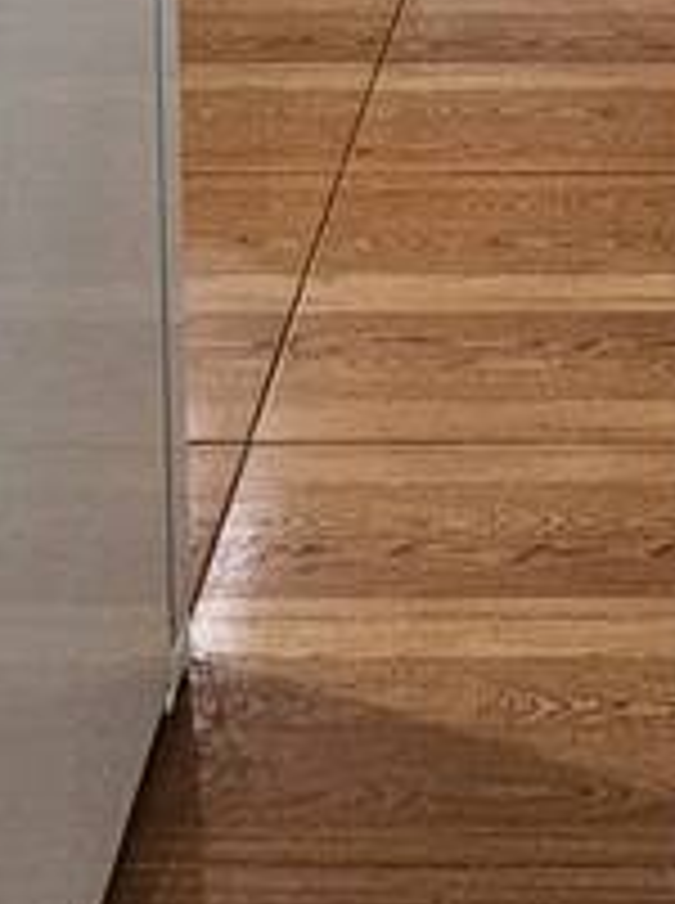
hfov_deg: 20.0
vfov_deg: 18.6
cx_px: 738
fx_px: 1826
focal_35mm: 70
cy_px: -882
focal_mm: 2.2
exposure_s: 1/30
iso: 400
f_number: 2.2
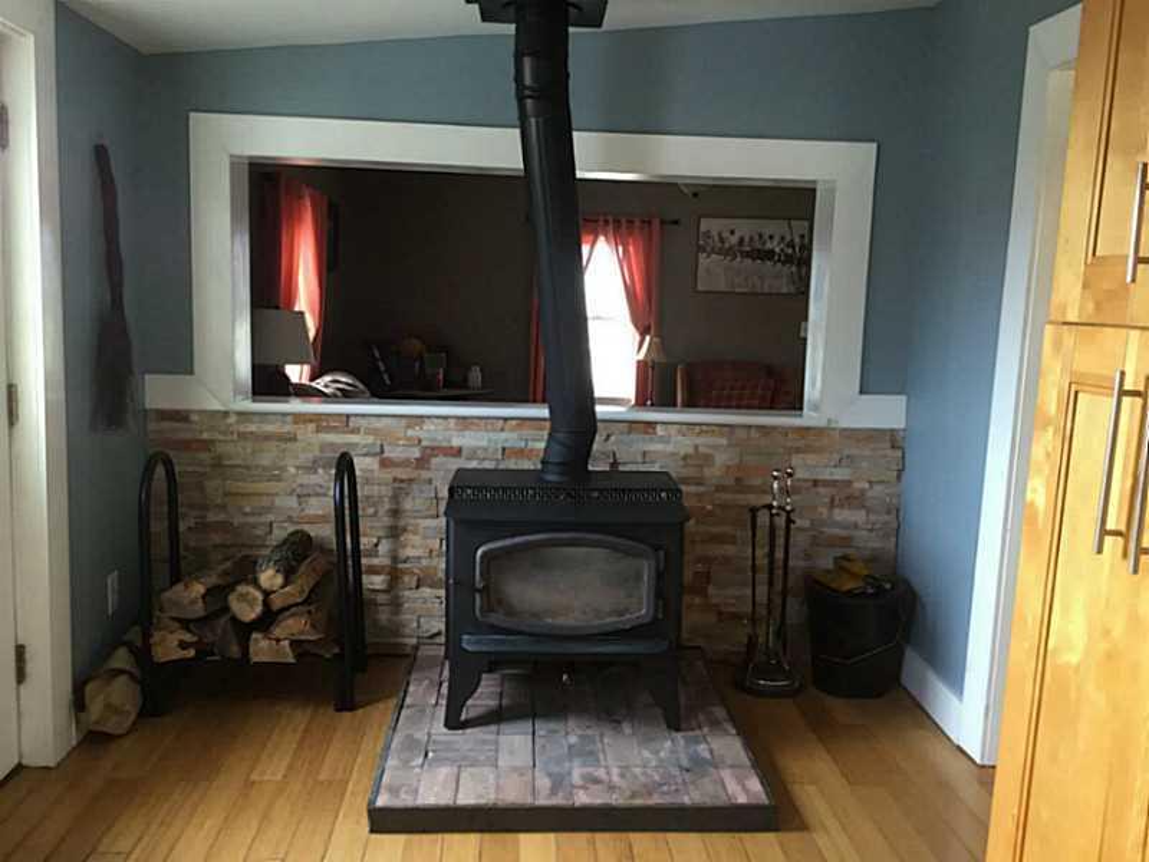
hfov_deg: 58.4
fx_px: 1029
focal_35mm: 31
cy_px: 431
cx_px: 574
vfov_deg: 45.4
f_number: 2.4
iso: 80
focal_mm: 3.3
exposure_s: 1/30
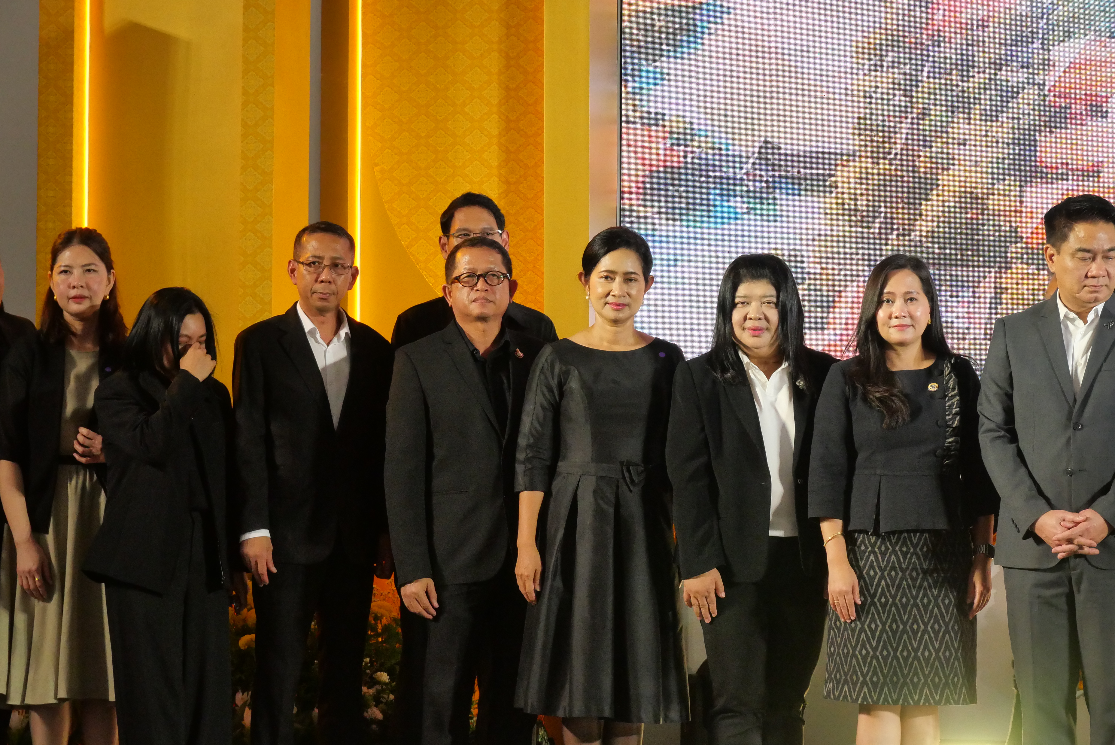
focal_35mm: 124
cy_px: 372
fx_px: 3843
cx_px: 558
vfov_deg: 11.1
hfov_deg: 16.5
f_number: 8
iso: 2500
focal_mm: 60
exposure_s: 1/200
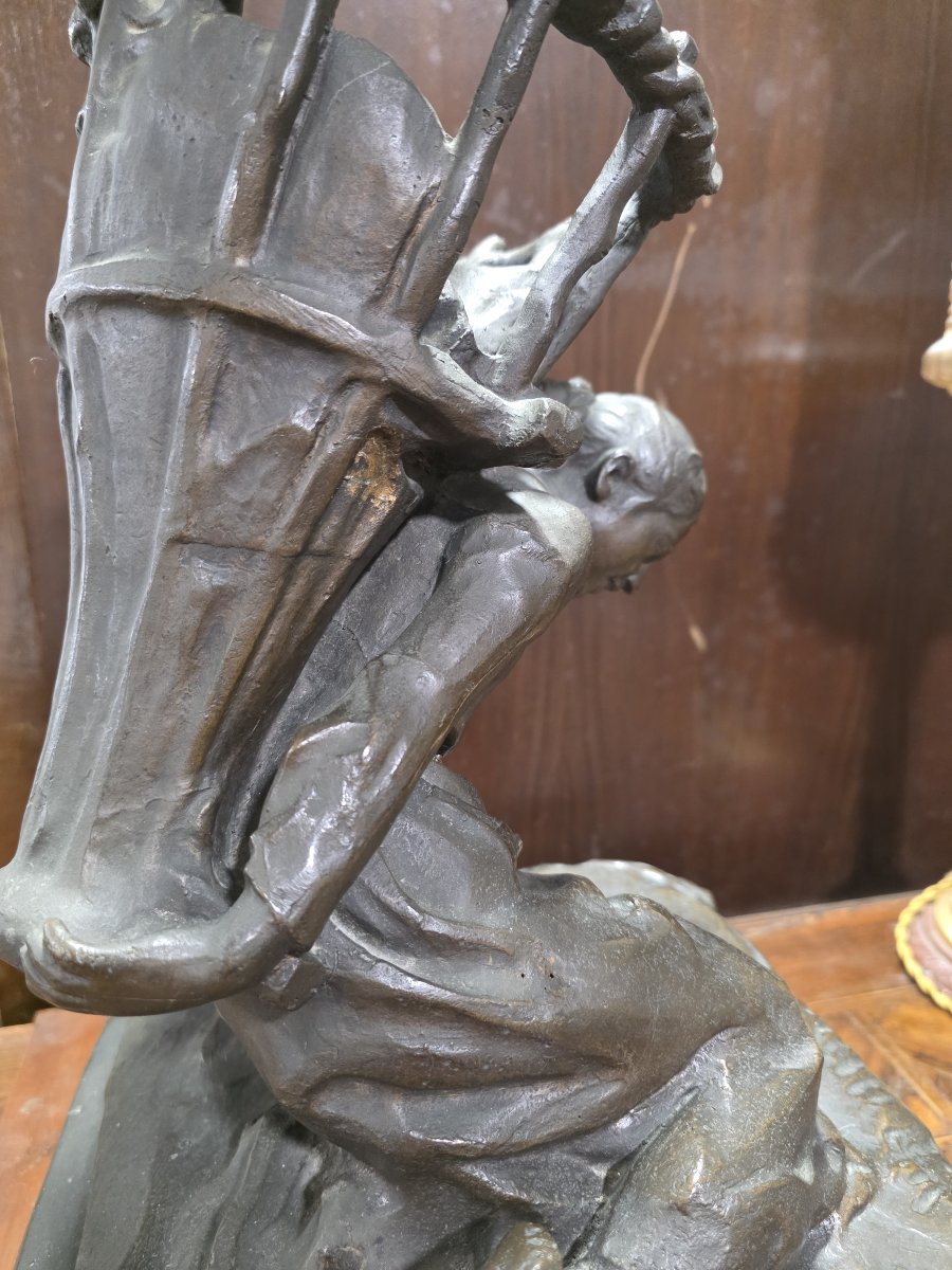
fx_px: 843
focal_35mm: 23
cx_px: 476
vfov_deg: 73.9
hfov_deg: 58.9
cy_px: 635
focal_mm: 6.3
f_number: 1.7
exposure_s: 1/100
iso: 1600
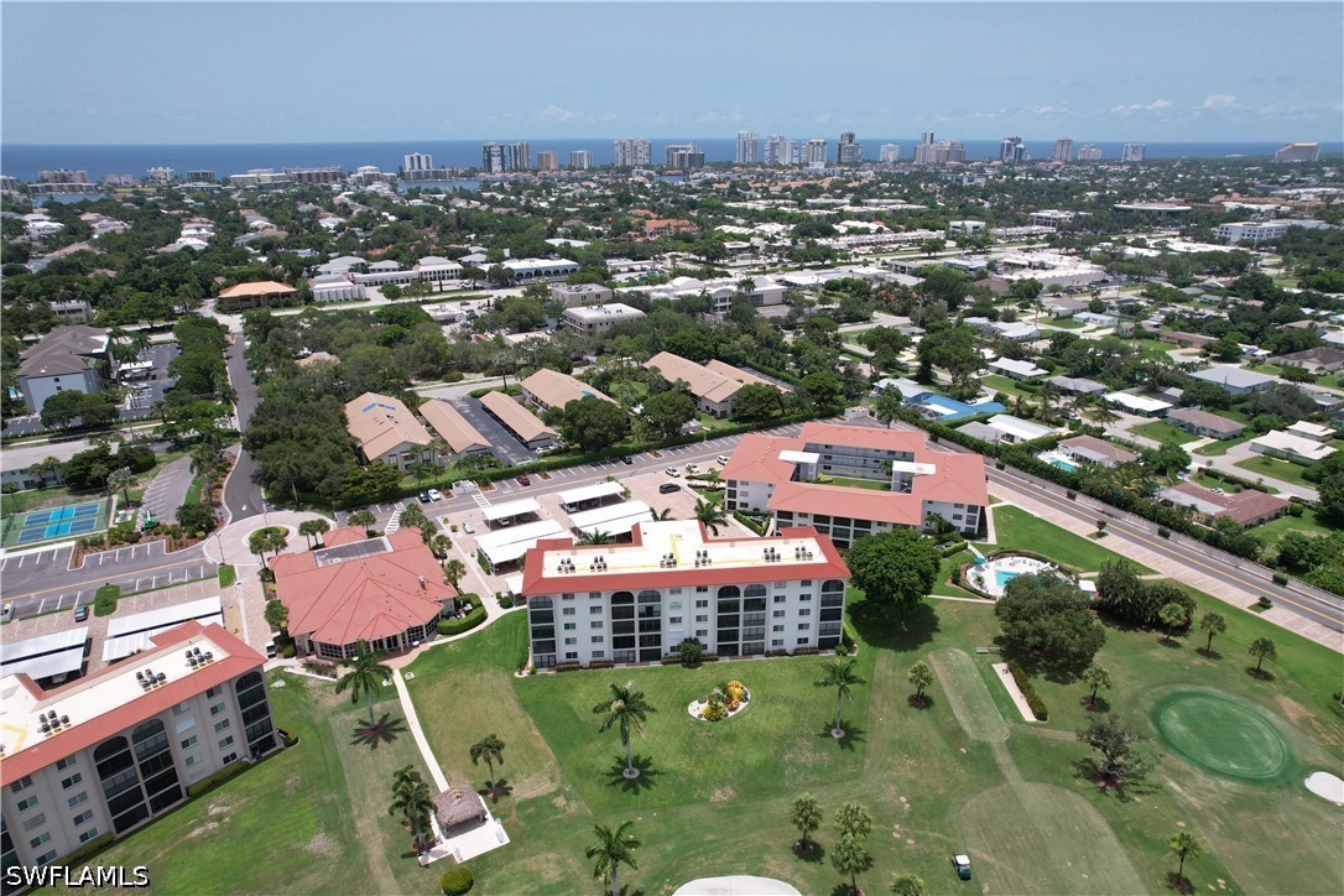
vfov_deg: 57.2
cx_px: 672
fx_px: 821
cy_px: 448
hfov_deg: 78.6
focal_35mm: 22
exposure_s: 1/3000
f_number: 2.8
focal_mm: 8.38
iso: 140
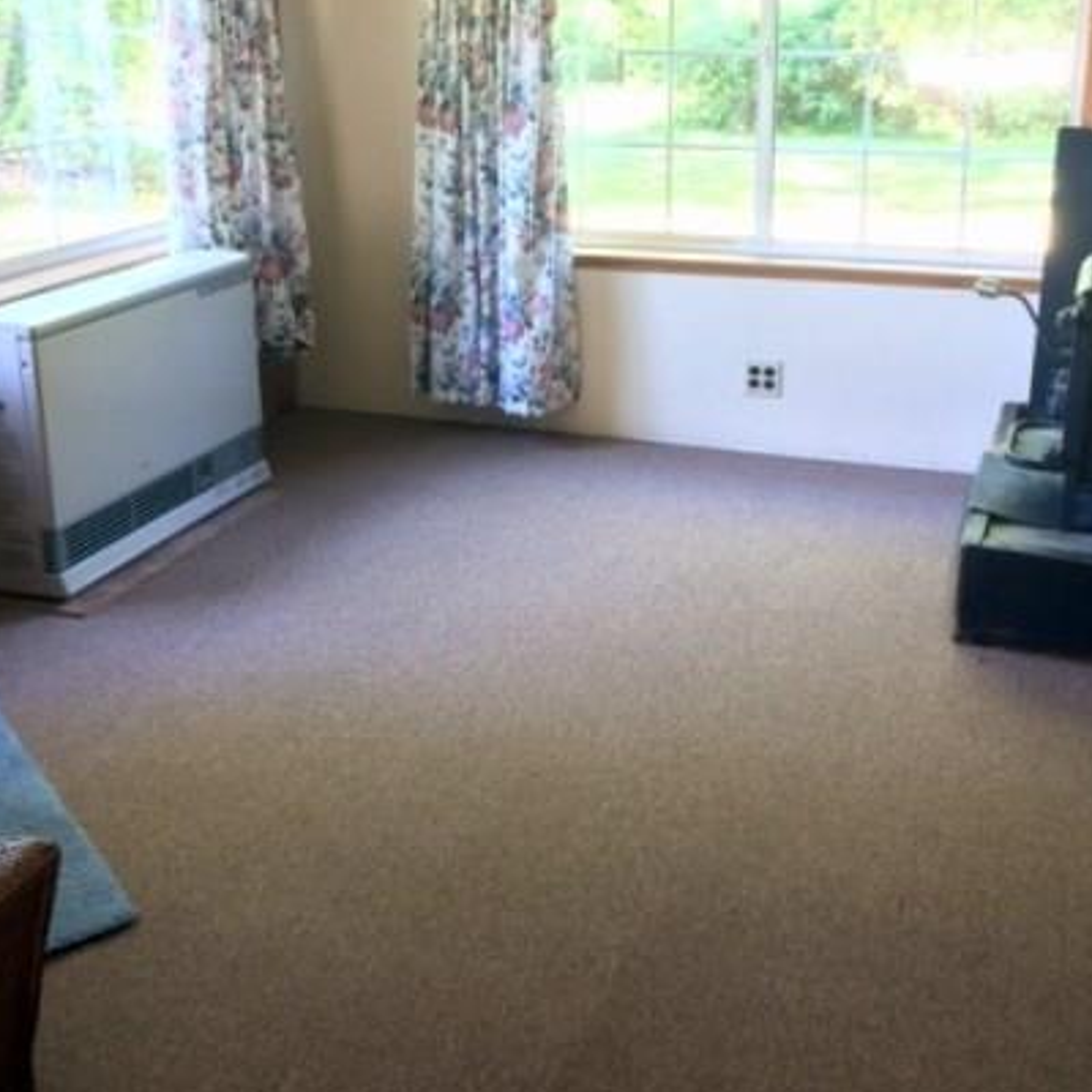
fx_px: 1463
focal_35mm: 41
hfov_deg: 40.9
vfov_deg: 40.6
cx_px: 590
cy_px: 410
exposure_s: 1/30
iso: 125
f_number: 2.2
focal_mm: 4.15
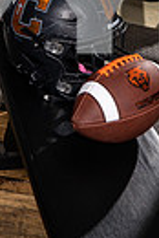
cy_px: -130
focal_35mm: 83
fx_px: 548
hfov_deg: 16.3
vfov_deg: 20.5
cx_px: 143
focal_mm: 24
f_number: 6.3
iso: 200
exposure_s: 1/250
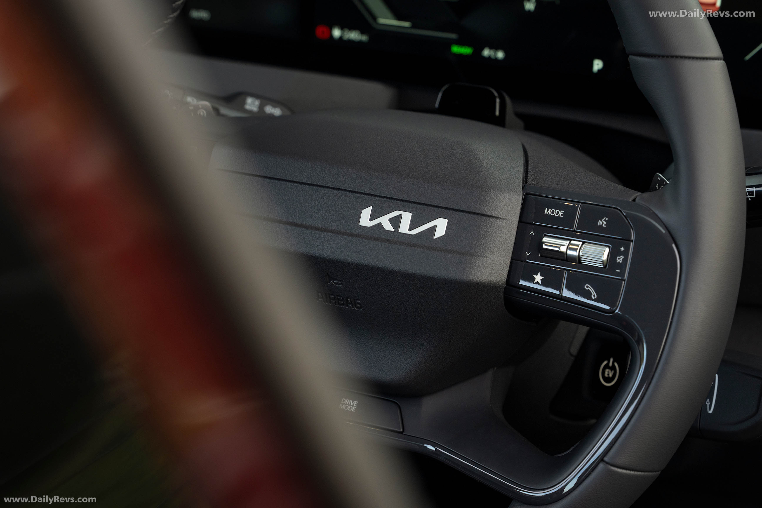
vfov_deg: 12.0
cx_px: 381
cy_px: 254
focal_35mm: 114
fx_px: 2413
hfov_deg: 17.9
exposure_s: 1/125
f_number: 6.3
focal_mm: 114
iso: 1000
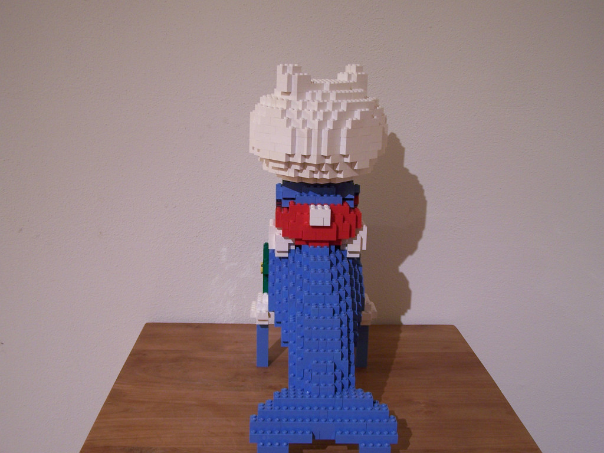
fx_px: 698
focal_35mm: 40
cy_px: 226
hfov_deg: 46.8
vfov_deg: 36.0
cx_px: 302
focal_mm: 6.7
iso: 80
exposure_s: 1/2
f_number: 2.8
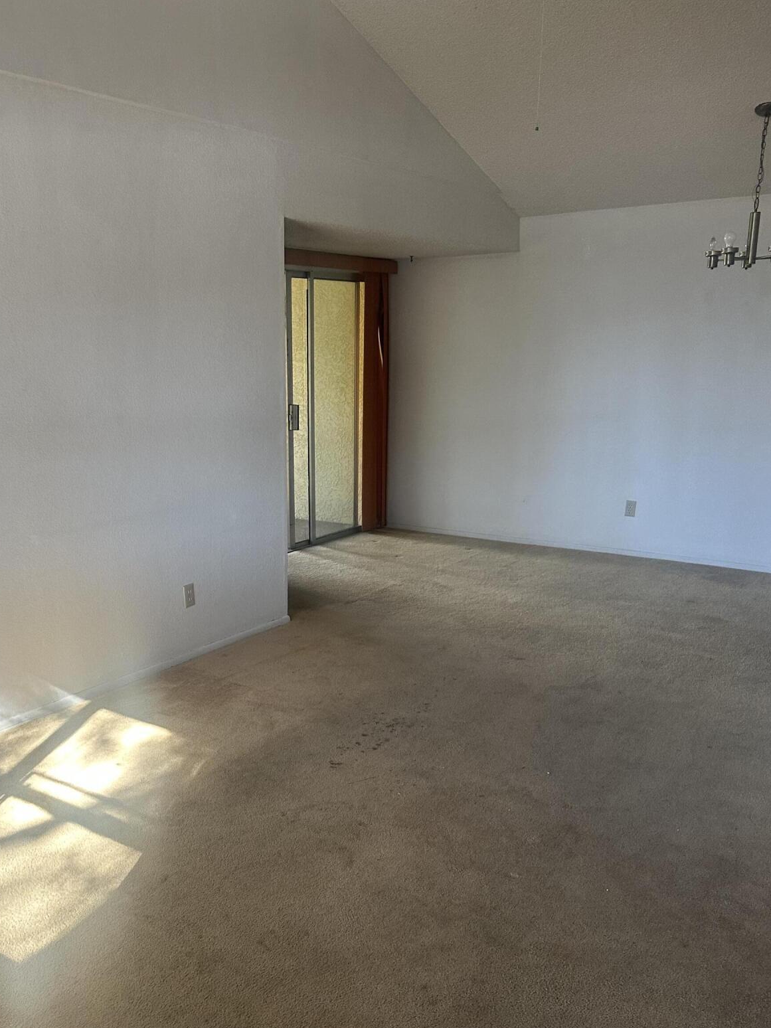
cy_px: 617
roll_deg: +0.4
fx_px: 921
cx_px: 298
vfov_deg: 57.9
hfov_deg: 45.1
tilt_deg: -15.3
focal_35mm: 31
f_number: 1.78
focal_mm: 6.86
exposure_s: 1/110
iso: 250
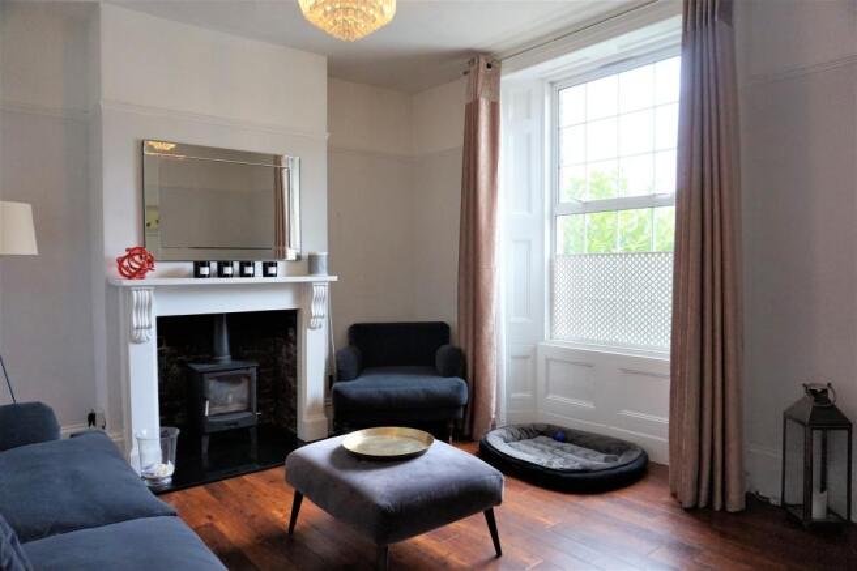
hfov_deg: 73.8
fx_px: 571
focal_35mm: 24
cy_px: 286
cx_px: 428
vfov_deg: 53.1
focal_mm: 16
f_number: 4
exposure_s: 1/160
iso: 800
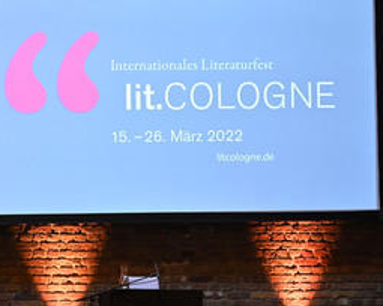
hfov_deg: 16.4
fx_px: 1315
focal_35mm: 116
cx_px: 65
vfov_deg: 13.3
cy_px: 177
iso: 2500
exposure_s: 1/320
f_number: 2.8
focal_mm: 70
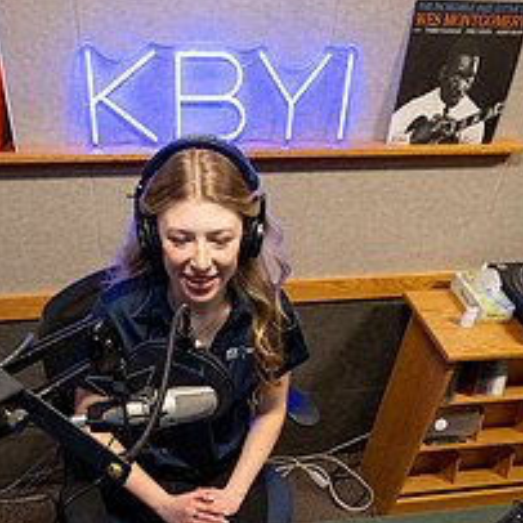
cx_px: 212
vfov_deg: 42.5
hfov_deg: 47.0
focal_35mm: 35
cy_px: 488
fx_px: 598
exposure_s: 1/160
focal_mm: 14
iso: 1250
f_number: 4
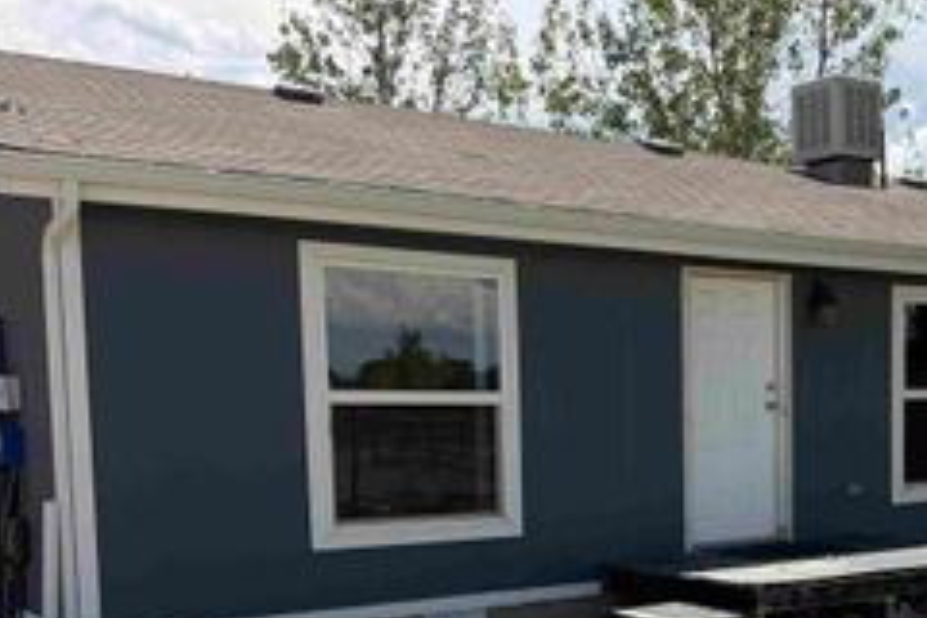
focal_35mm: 52
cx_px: 738
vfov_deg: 25.4
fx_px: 1339
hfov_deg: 36.9
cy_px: 527
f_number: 1.78
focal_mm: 6.76
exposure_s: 1/5714
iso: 80
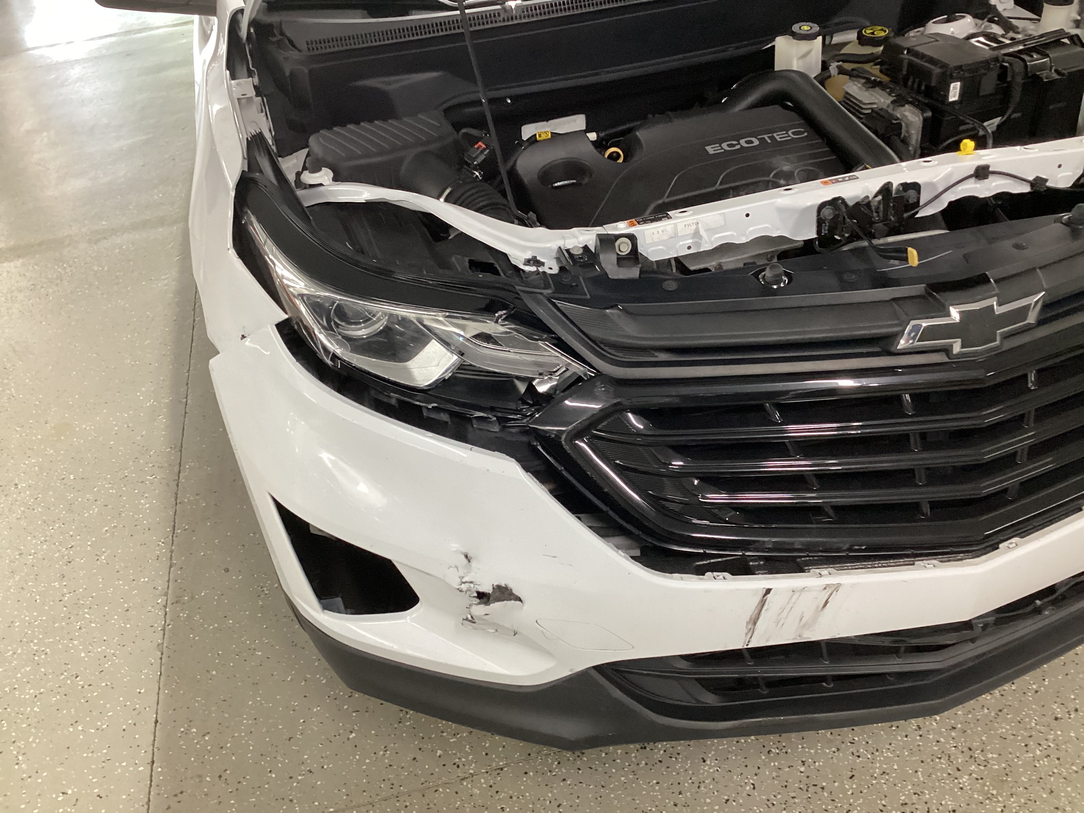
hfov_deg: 58.4
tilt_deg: -35.1
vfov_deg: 45.4
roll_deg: +6.7
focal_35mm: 31
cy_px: 406
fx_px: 971
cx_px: 542
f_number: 2.4
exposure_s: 1/50
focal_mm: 3.3
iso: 320
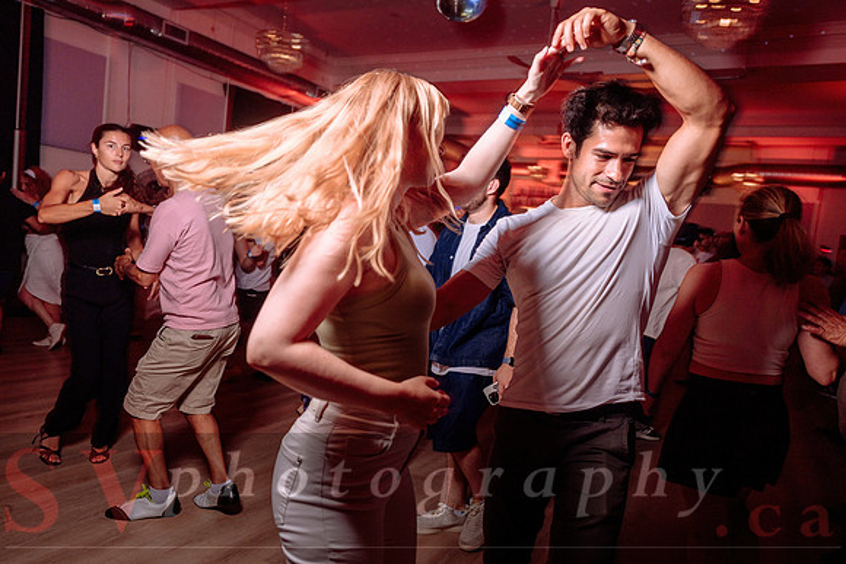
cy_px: 297
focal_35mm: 26
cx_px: 404
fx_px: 611
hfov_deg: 69.4
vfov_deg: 49.6
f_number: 2.8
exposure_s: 1/30
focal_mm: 24
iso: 800
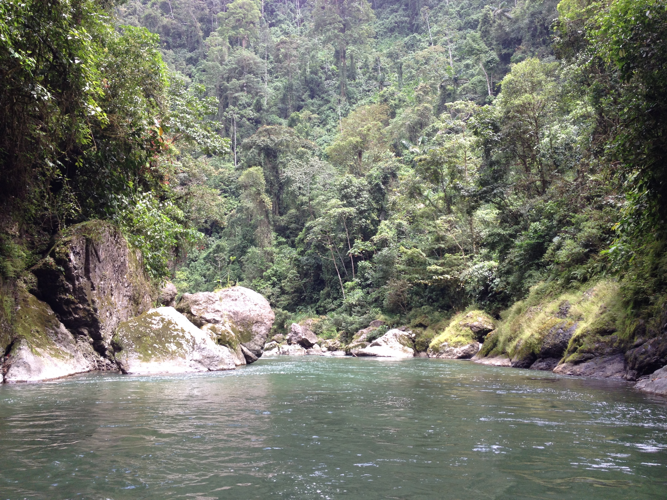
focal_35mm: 35
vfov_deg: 40.7
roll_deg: -0.4
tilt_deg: +4.5
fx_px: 674
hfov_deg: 52.6
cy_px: 250
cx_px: 334
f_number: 2.4
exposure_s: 1/230
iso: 50
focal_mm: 4.28
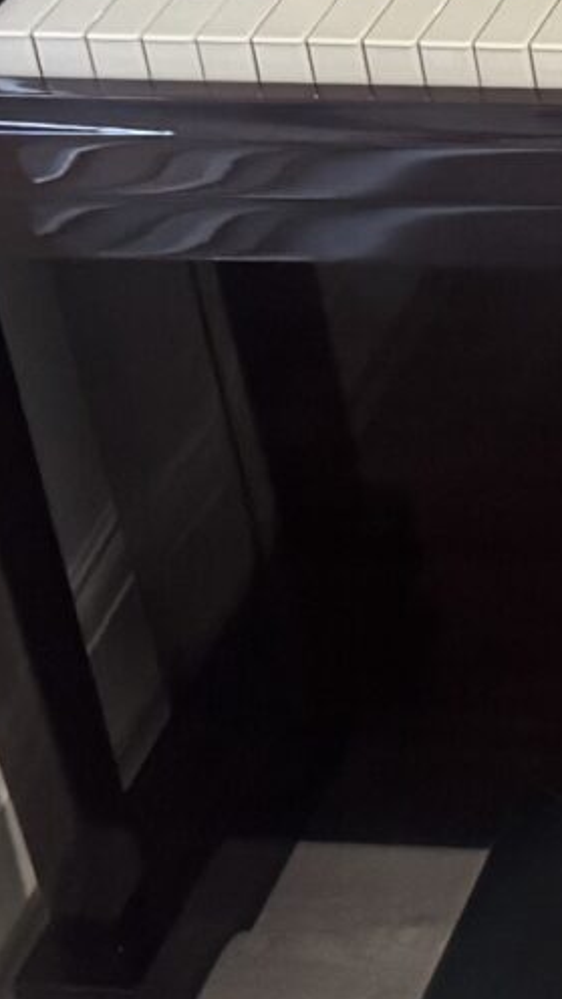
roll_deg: +1.7
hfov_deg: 8.0
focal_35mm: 135
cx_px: 1527
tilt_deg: -30.2
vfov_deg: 15.5
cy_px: -58
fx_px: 3576
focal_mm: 6.76
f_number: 1.78
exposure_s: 1/33
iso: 640
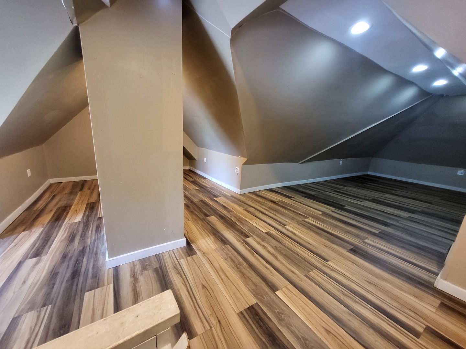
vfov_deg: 89.9
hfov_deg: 106.2
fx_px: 175
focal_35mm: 13
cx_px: 233
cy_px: 174
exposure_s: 1/30
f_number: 2.2
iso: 500
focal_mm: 1.74
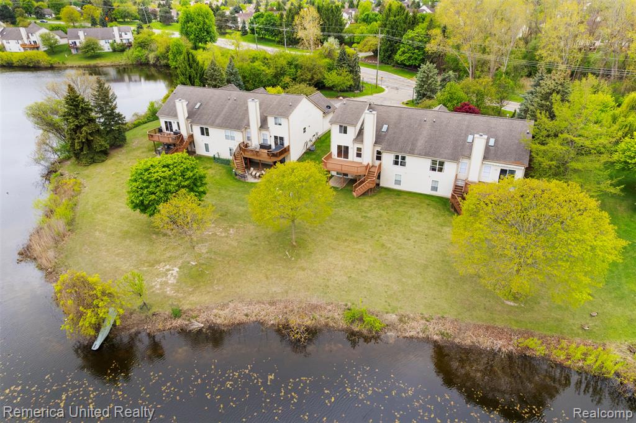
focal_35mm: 22
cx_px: 318
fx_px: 388
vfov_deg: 57.1
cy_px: 212
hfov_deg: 78.6
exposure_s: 1/160
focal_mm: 8.38
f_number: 2.8
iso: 100
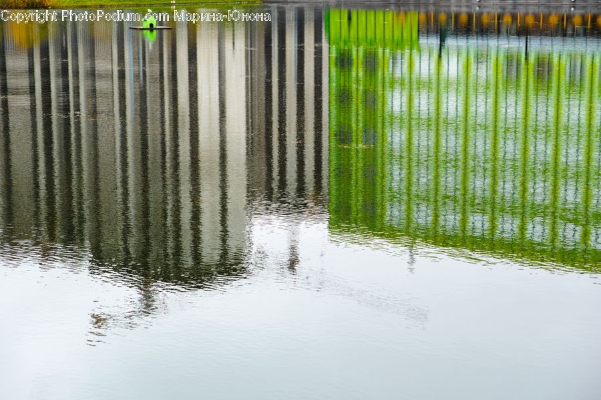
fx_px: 1251
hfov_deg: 27.0
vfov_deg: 18.2
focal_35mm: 75
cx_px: 300
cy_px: 200
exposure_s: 1/100
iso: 100
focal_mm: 50
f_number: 5
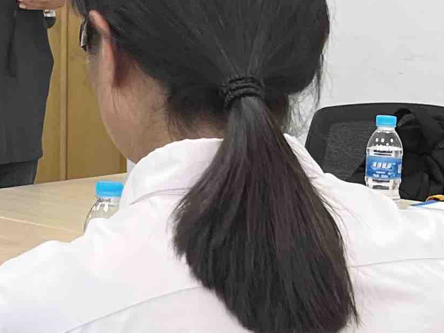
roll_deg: -0.7
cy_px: 66
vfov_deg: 11.5
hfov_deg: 15.2
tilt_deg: -2.7
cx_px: 16
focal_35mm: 128
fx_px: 1642
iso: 100
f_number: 1.6
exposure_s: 1/118
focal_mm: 5.1
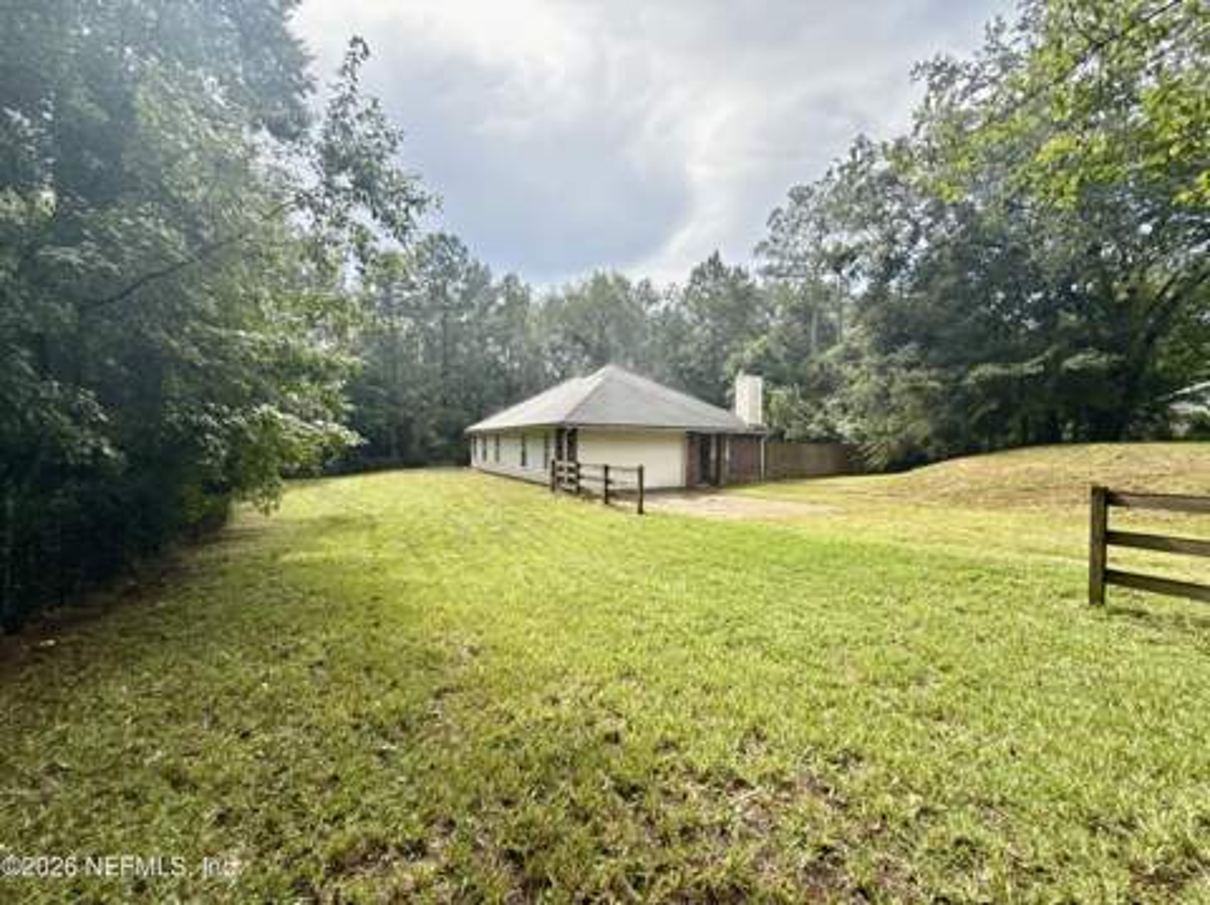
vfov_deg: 85.6
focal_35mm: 14
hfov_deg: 102.1
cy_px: 452
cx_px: 605
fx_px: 489
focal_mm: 2.22
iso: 64
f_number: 2.2
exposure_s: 1/554
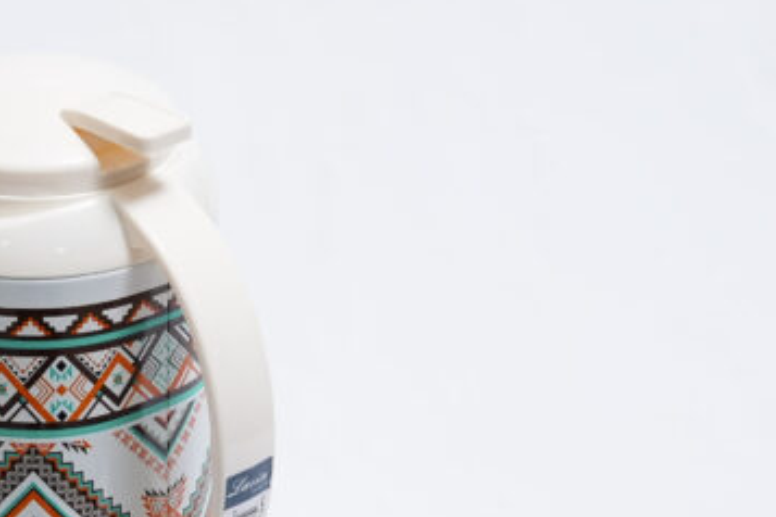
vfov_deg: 14.2
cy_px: 407
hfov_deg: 20.8
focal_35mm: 96
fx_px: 2069
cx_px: 93
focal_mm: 33
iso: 3200
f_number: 10
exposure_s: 1/125
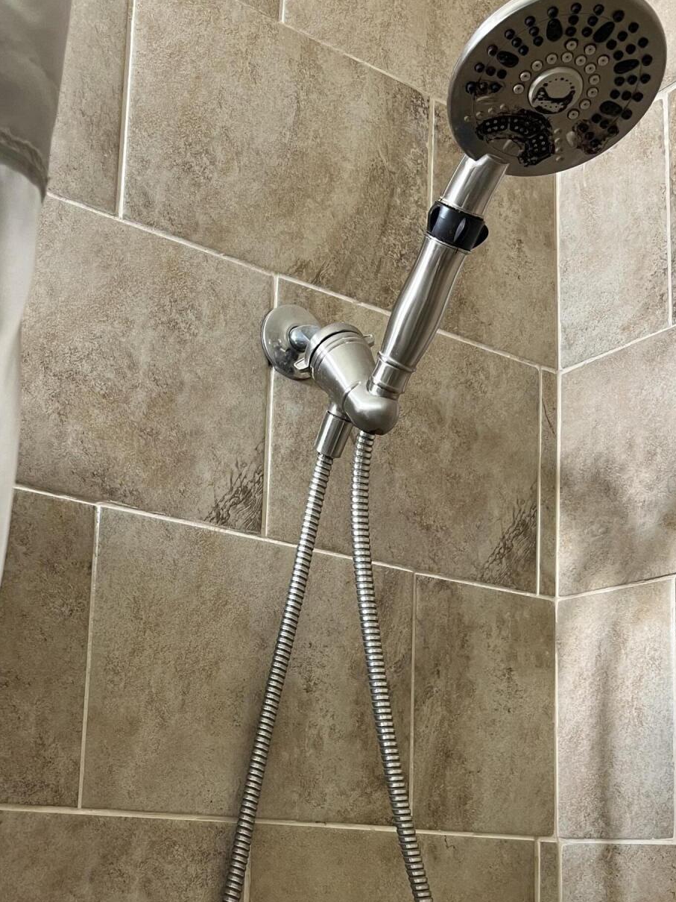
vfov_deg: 42.4
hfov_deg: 33.5
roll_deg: -2.4
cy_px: 684
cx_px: 272
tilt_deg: +8.5
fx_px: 1119
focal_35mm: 43
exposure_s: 1/60
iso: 100
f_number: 1.6
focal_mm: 5.1
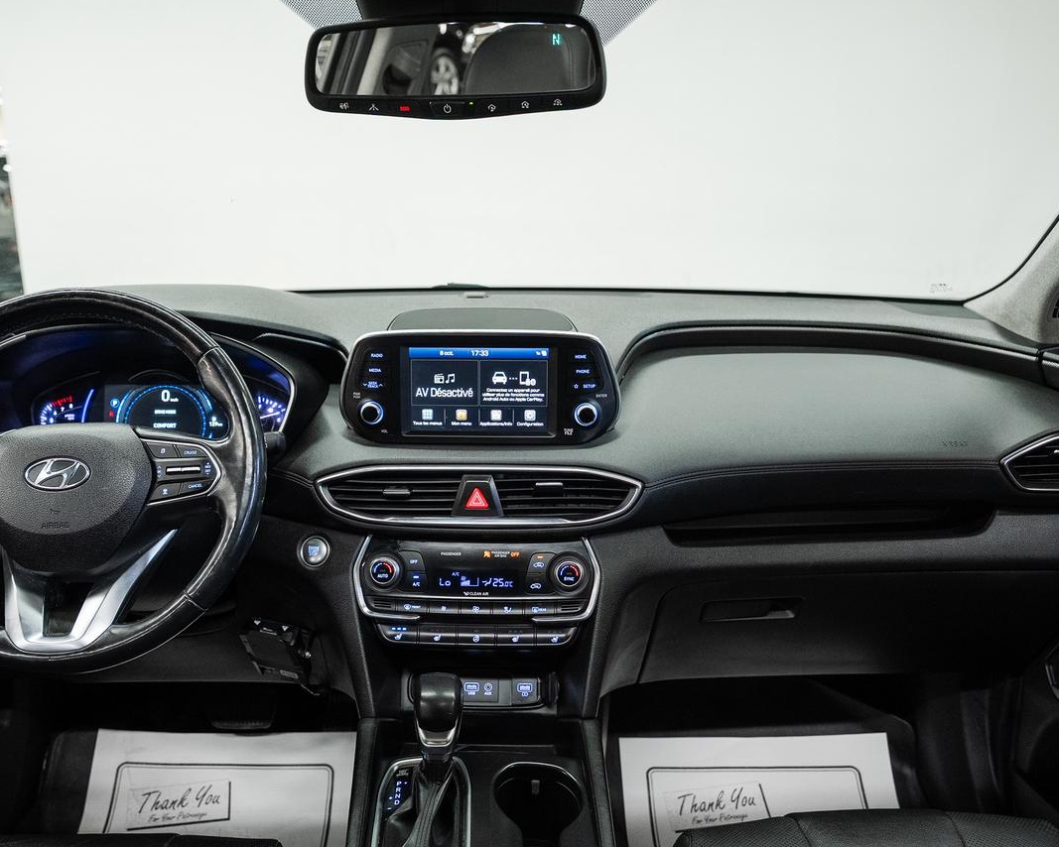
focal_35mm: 31
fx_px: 972
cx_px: 480
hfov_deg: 57.1
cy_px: 465
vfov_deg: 47.1
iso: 1000
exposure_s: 1/40
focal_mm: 24
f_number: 4
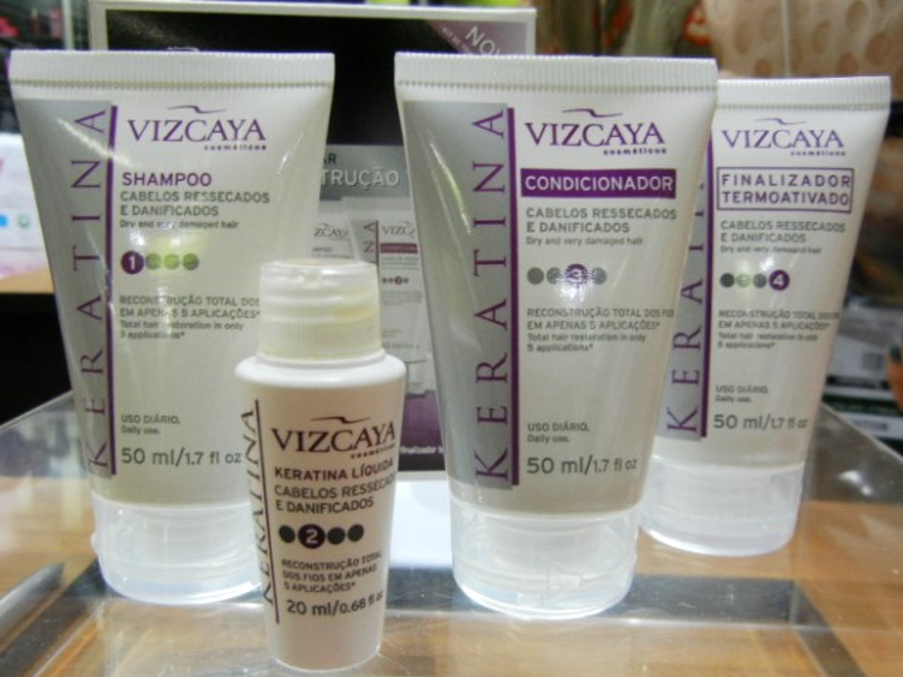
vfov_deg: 46.8
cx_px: 452
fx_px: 782
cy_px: 338
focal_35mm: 30
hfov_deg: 60.0
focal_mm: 5.4
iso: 183
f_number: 3.5
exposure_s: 1/30
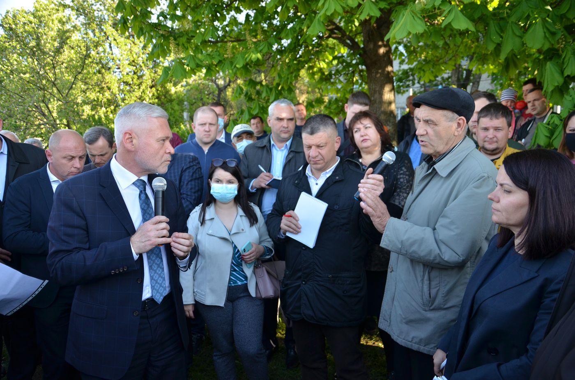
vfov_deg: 47.7
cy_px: 190
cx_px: 288
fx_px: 430
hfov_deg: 67.5
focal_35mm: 27
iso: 400
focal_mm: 18
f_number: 3.5
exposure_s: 1/400
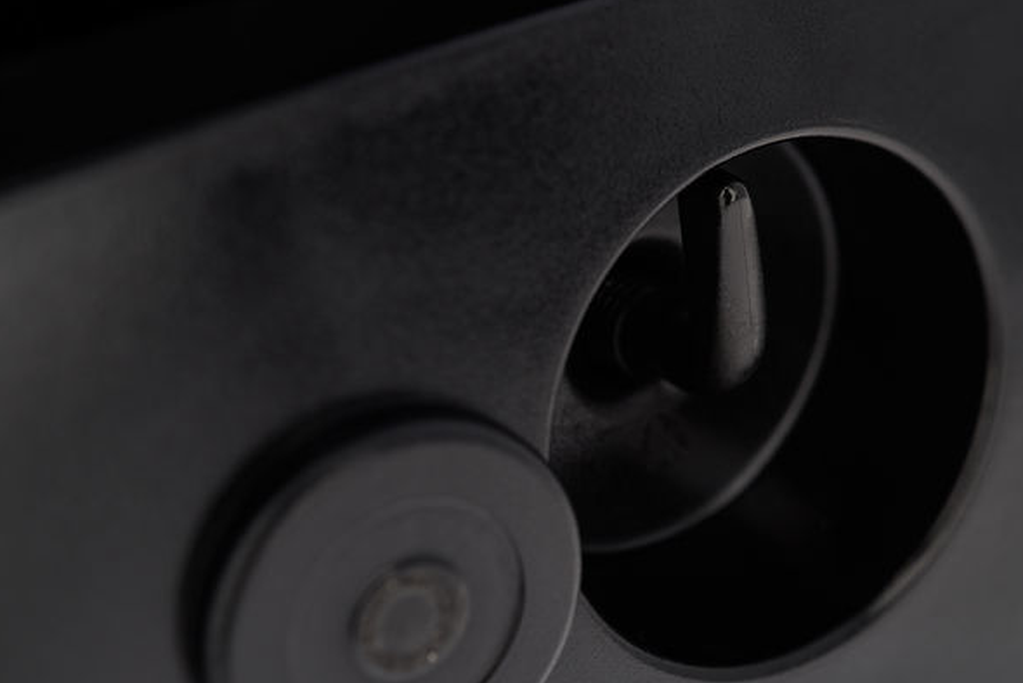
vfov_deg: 22.3
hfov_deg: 32.6
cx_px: 688
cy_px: 331
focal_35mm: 61
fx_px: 1734
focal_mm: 45
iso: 64
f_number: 9
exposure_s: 1/100
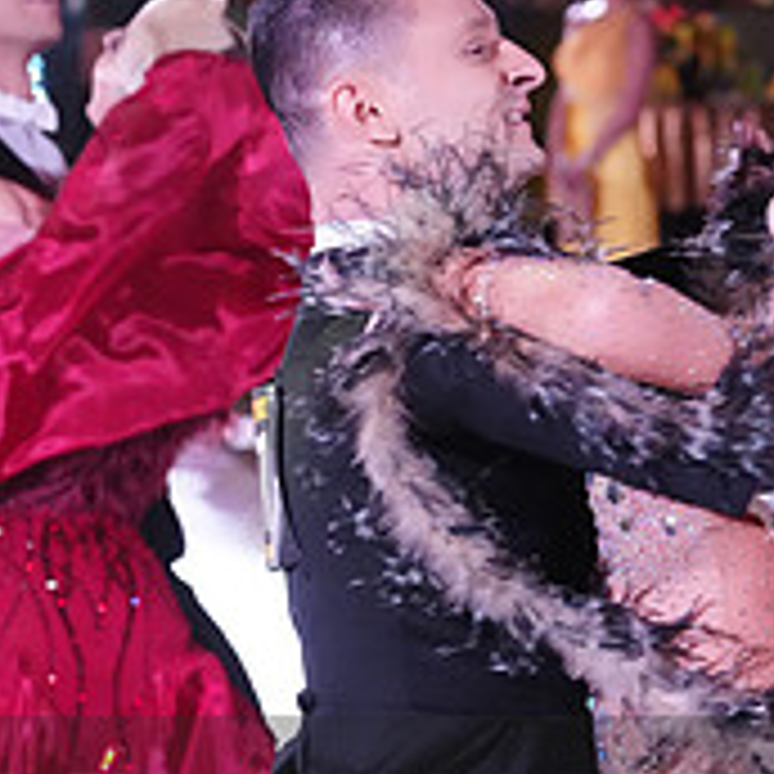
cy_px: 868
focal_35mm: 267
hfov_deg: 6.6
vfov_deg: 6.5
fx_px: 6754
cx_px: 497
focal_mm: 93
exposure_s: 1/400
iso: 8000
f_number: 5
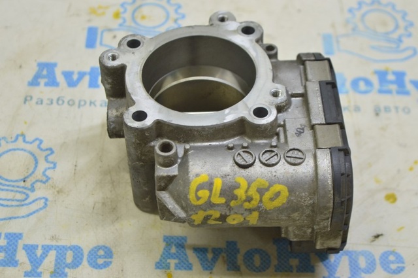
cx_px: 209
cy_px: 139
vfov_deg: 18.9
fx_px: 835
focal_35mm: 72
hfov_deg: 28.1
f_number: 5.6
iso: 400
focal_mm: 48
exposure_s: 1/20
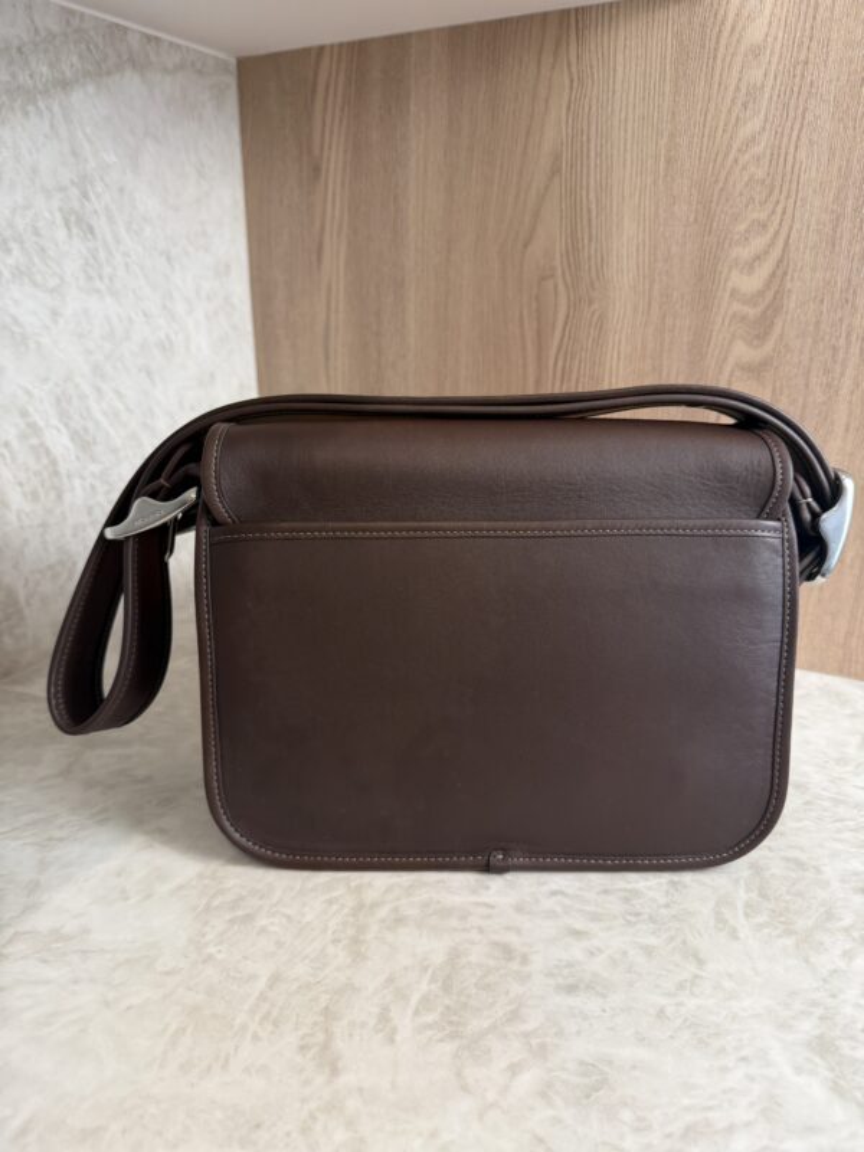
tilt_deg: -19.5
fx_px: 799
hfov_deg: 56.8
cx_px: 432
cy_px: 576
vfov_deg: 71.6
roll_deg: -0.4
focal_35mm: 24
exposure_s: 1/120
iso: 125
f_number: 1.78
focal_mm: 6.76
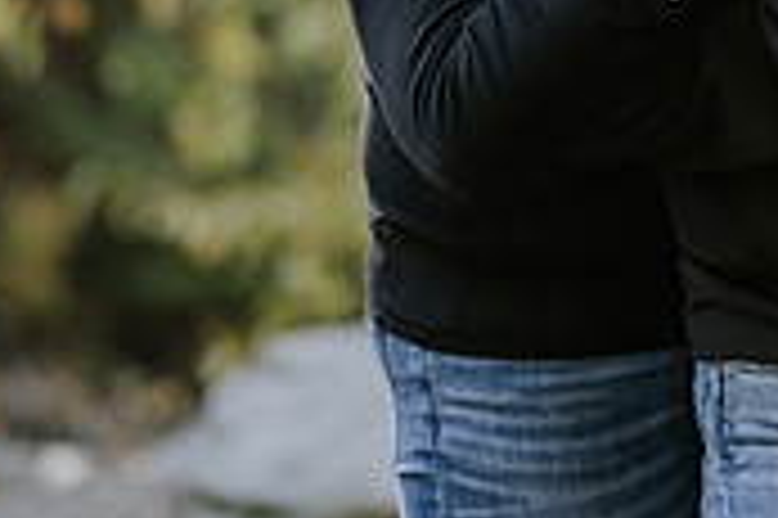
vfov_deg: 4.8
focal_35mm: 285
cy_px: -329
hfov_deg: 7.2
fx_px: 6153
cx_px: 666
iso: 500
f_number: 1.8
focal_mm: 85
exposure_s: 1/1000
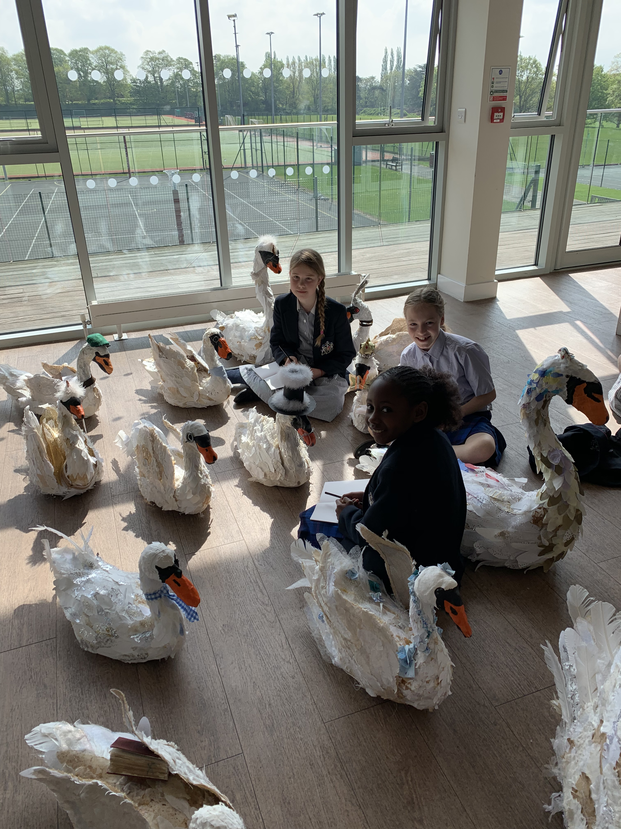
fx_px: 622
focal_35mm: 26
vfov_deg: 67.3
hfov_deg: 53.1
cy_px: 414
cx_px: 310
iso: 25
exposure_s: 1/815
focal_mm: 4.25
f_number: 1.8
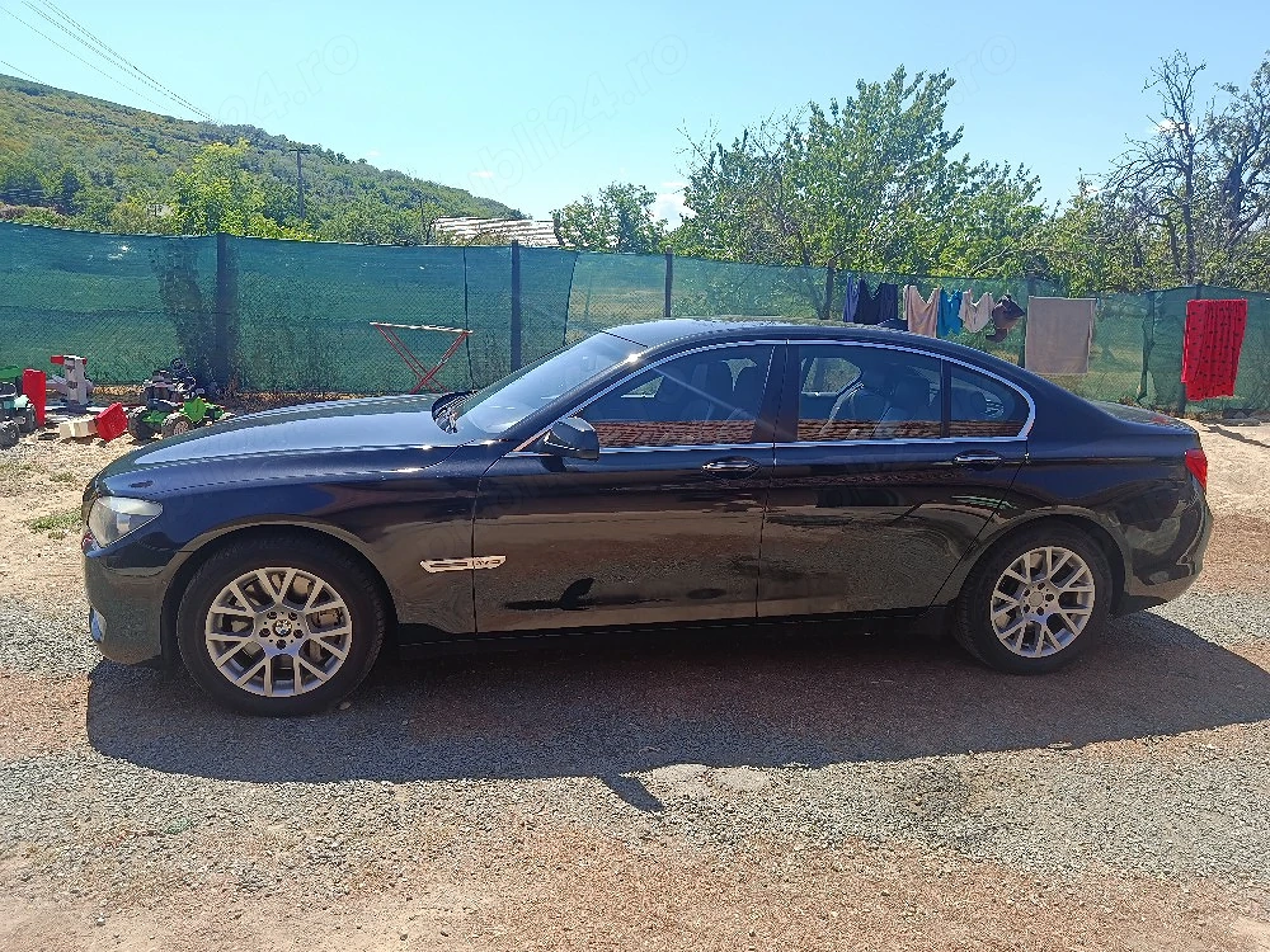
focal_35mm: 24
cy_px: 476
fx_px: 881
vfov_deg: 56.8
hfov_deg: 71.6
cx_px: 635
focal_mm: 5.24
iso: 50
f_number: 1.7
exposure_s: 1/345
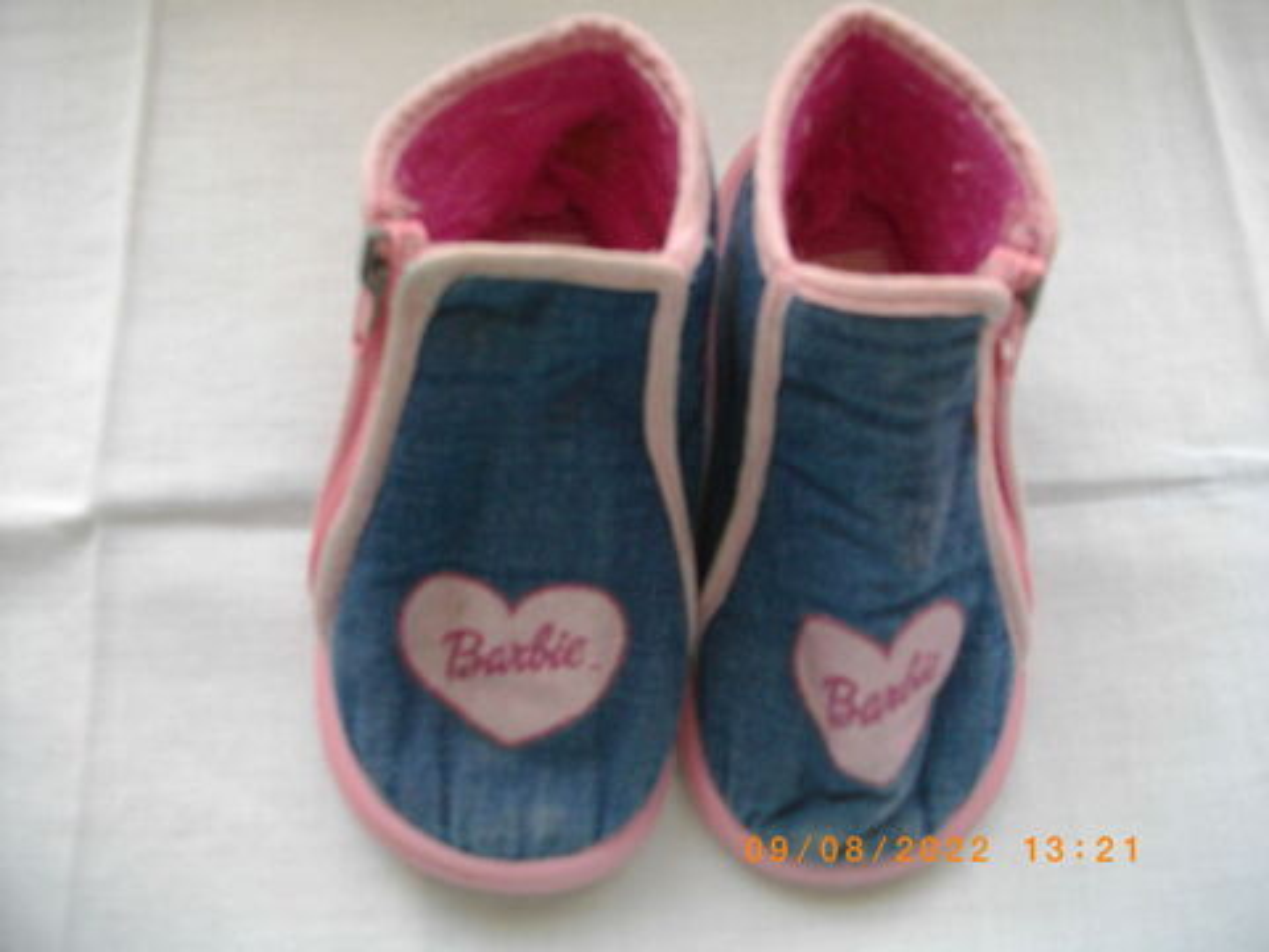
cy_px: 476
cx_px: 634
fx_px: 1173
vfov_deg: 44.2
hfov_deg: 56.8
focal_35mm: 32
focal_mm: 5.7
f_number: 2.9
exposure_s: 1/60
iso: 200
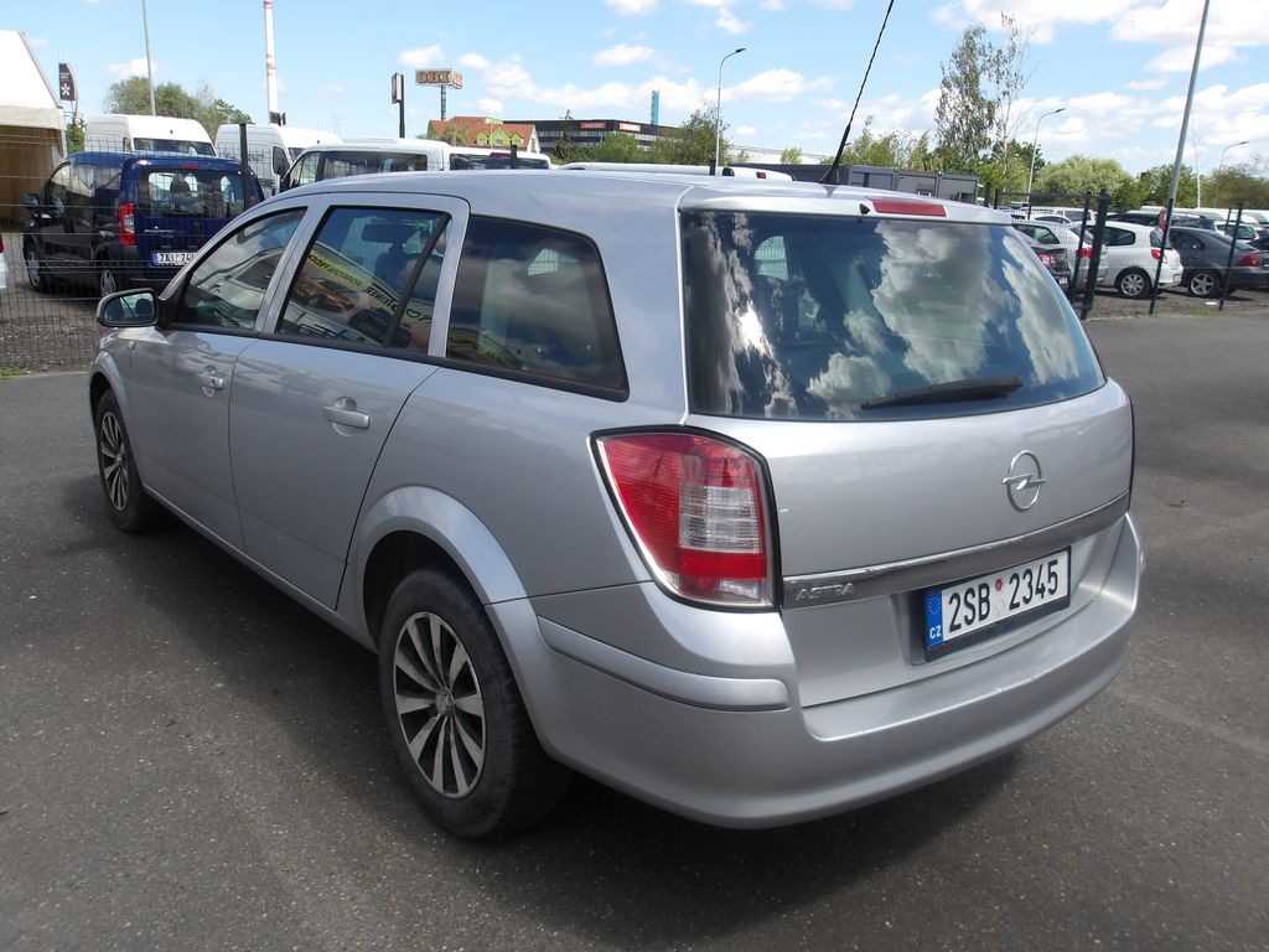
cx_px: 634
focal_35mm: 27
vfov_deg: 51.4
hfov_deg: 65.3
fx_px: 990
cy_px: 476
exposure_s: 1/976
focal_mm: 4.9
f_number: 3
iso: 100
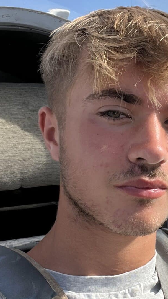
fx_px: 491
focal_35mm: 62
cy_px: 153
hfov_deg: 18.9
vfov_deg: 33.8
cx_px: 162
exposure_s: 1/541
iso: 32
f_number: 2.2
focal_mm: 2.71
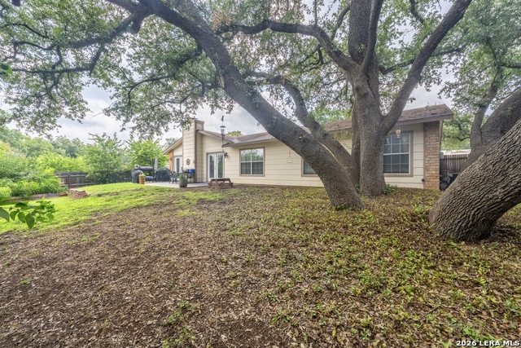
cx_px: 260
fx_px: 203
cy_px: 174
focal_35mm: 14
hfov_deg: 104.2
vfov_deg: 81.2
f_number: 8
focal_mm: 14
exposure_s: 1/8000
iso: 800
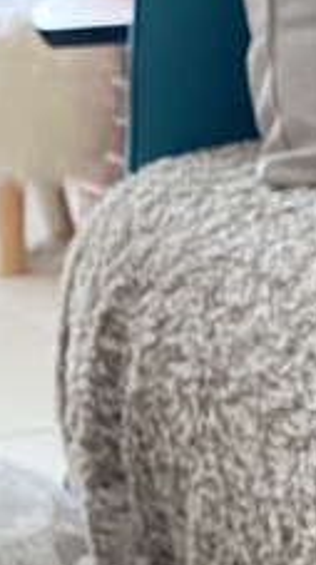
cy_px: 366
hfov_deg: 9.0
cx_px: -266
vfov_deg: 16.8
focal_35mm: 128
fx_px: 1915
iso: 500
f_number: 1.8
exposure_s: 1/48
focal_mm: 4.25
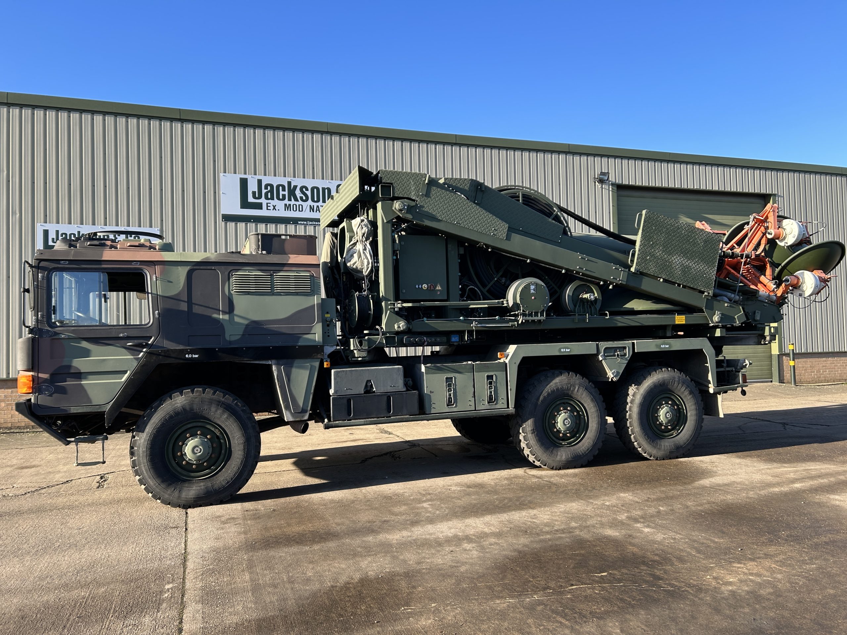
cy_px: 318
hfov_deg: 67.3
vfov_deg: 53.1
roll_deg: +2.0
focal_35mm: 26
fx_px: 636
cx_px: 424
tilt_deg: +2.9
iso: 50
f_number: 1.5
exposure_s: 1/1048
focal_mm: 5.7
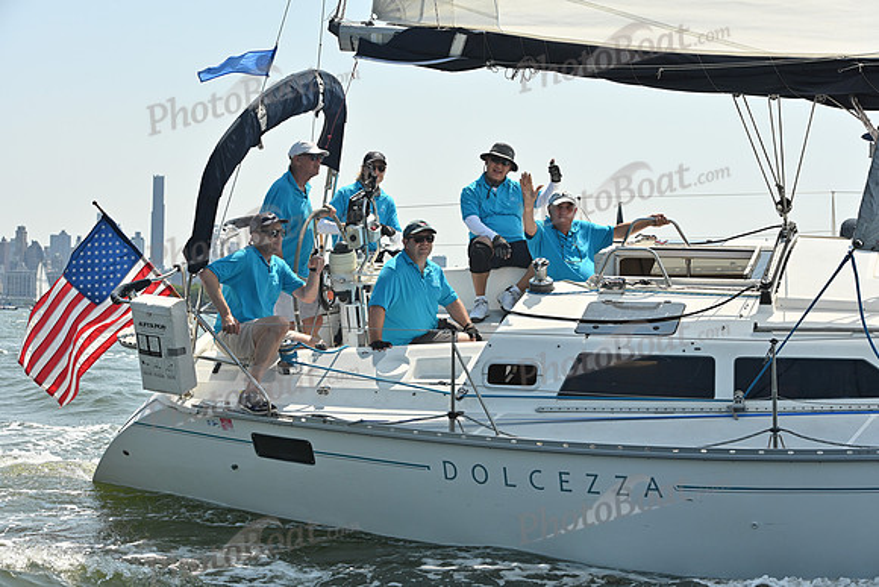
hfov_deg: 28.8
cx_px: 440
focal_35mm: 70
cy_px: 294
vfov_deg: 19.5
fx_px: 1709
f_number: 8
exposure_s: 1/1250
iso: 320
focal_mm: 70
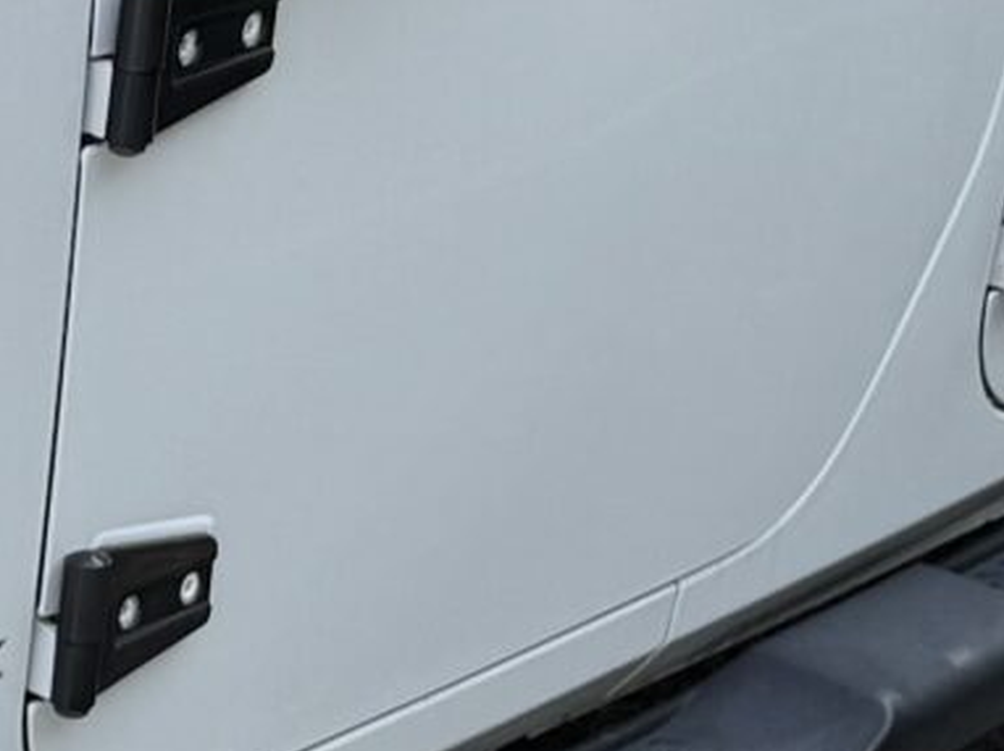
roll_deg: -1.0
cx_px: -844
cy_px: 685
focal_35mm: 161
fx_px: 4667
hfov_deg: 11.4
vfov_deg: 9.2
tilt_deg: -22.1
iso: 80
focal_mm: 6.76
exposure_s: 1/1689
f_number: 1.78
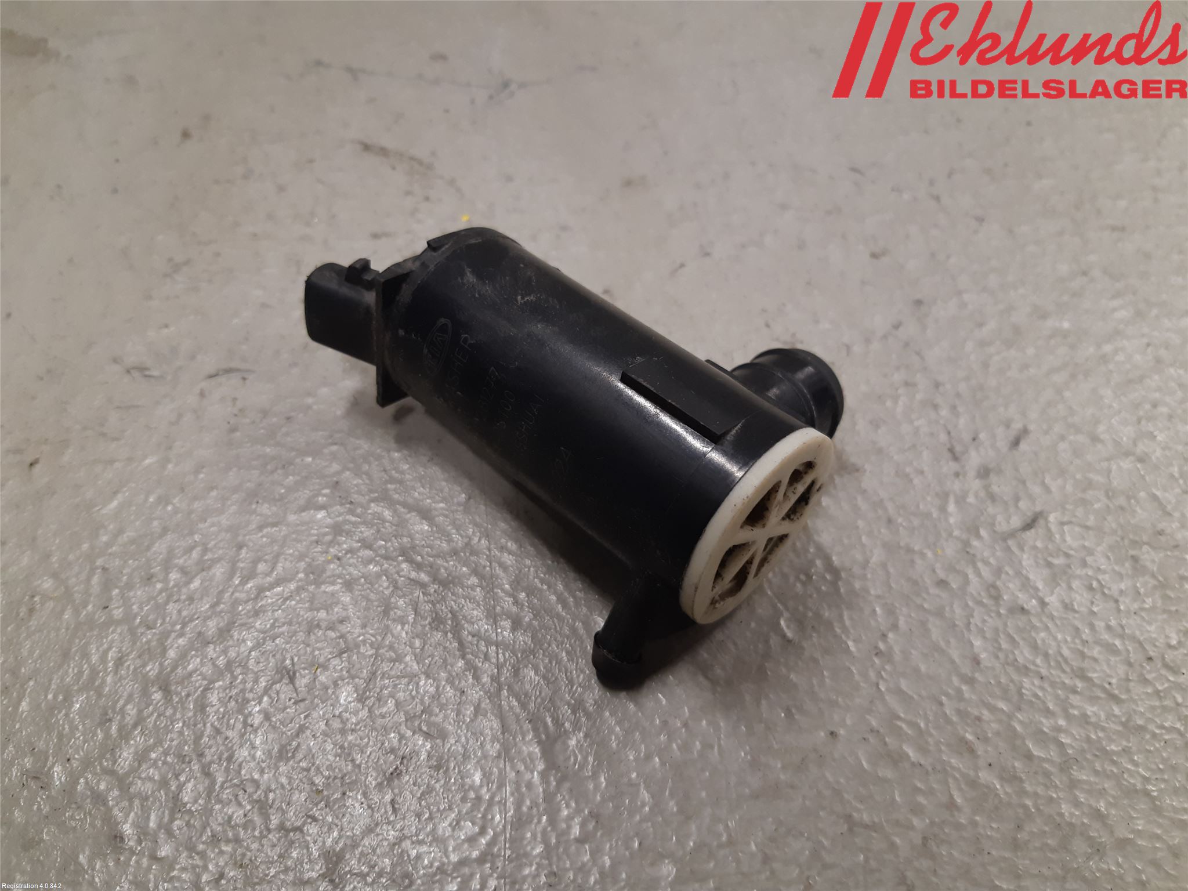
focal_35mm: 26
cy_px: 446
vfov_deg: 53.1
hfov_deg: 67.3
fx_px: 892
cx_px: 594
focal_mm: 3.93
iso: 100
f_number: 1.7
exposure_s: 1/50
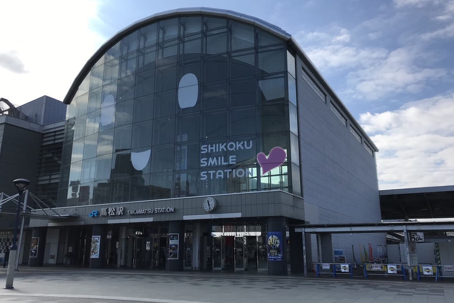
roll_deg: -0.6
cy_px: 155
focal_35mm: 30
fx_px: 378
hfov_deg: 61.9
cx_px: 223
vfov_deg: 43.6
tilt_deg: +14.4
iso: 20
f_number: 1.8
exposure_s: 1/2227
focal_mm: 3.99
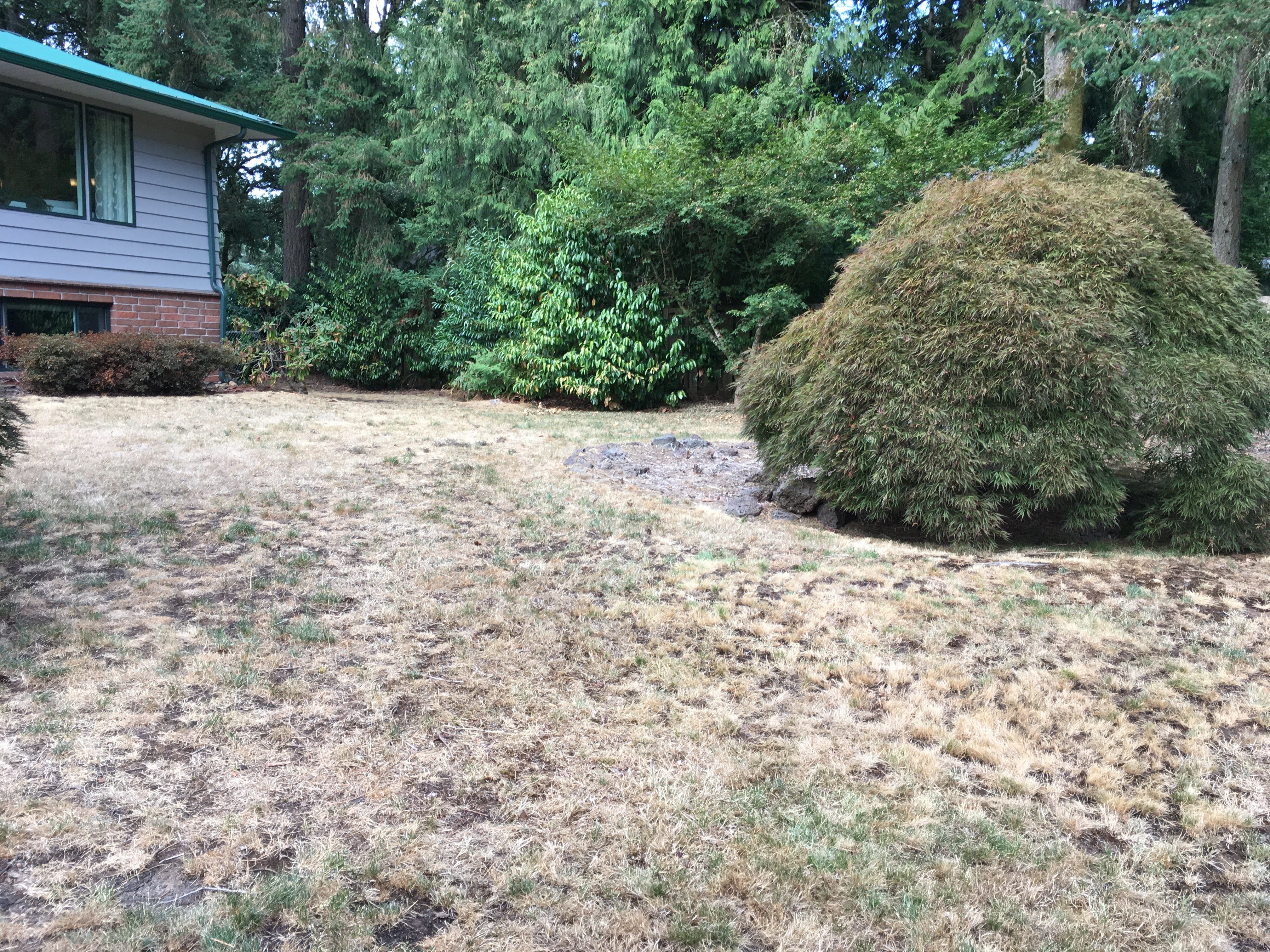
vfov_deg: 48.2
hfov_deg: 61.7
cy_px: 476
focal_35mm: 29
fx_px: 1064
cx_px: 635
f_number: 2.2
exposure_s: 1/120
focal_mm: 4.15
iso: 32
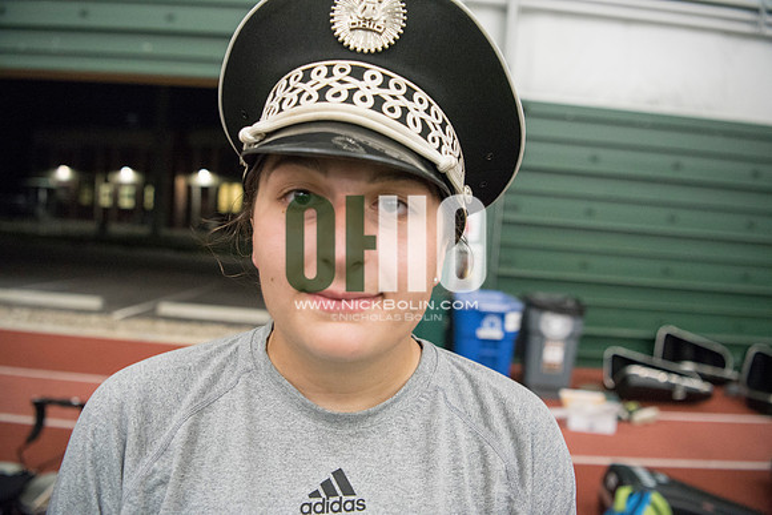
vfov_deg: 53.2
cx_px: 386
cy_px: 258
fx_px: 515
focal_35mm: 24
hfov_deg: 73.7
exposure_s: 1/200
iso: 3200
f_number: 3.2
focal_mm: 24
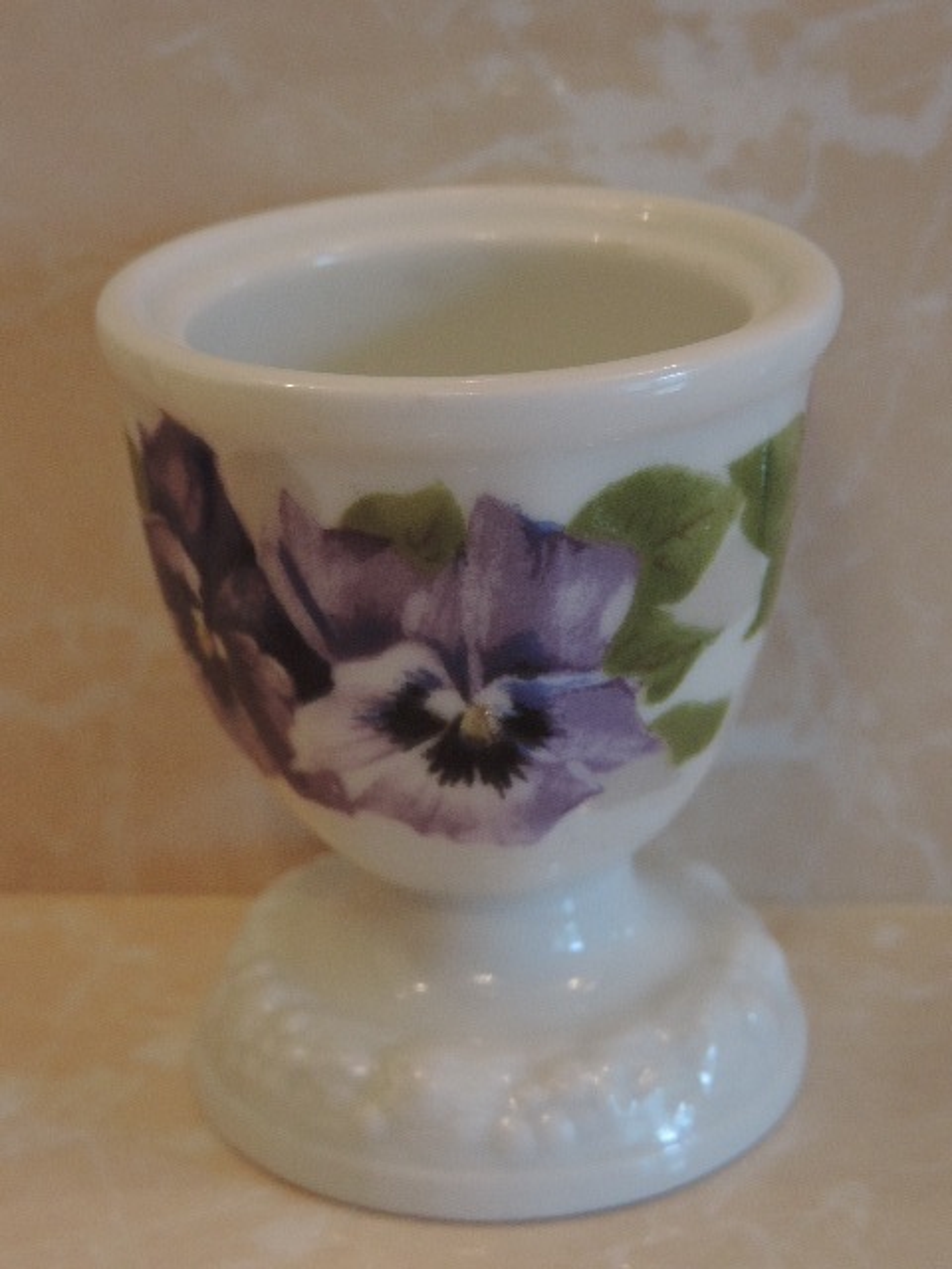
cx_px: 476
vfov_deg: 26.0
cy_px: 634
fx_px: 2750
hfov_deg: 19.6
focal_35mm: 75
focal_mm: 13.3
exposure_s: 1/50
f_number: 3.9
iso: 400
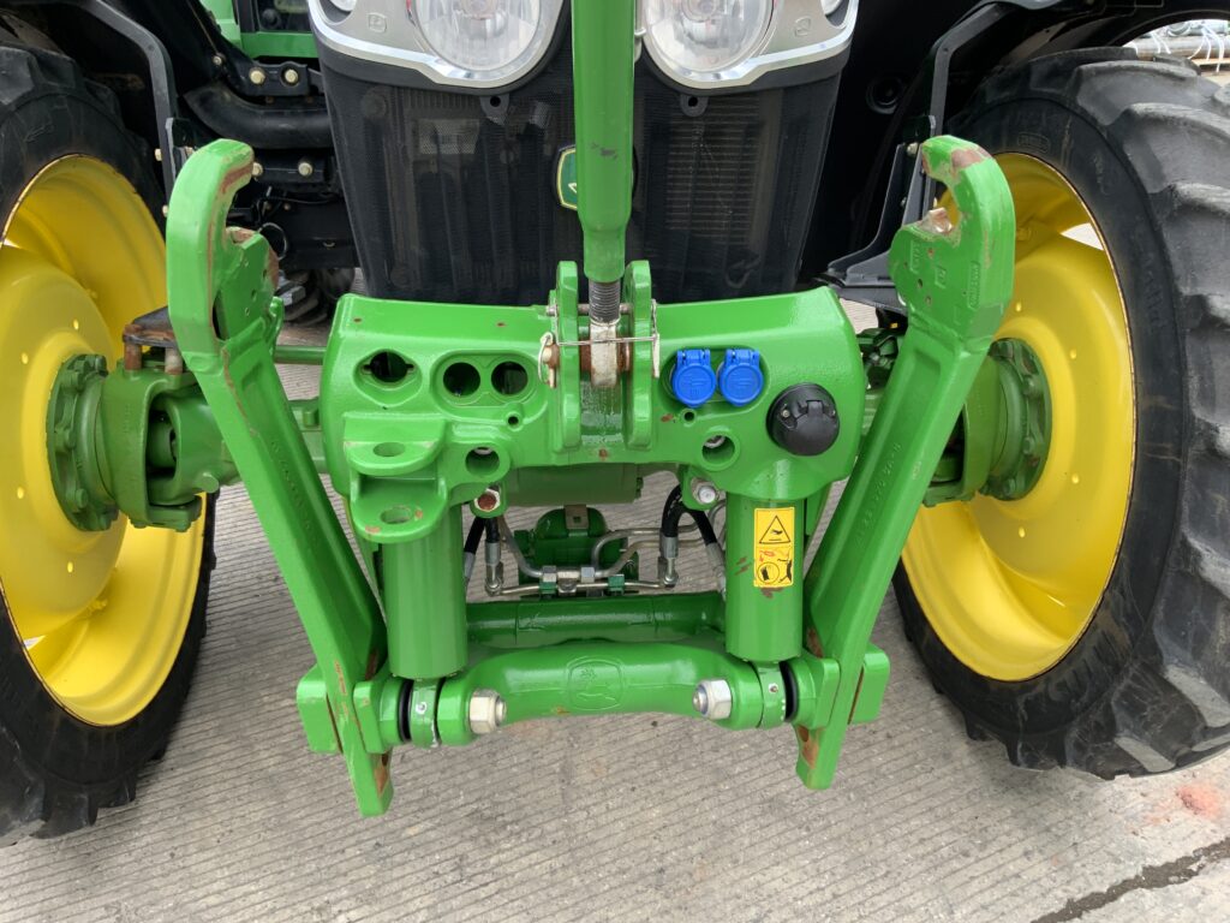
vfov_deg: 48.2
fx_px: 1030
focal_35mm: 29
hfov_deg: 61.7
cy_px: 462
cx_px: 615
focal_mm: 3
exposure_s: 1/167
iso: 16
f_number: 1.8
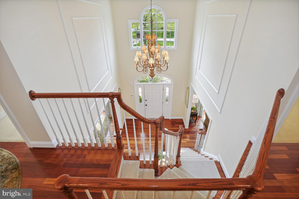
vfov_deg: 70.4
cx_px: 150
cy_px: 100
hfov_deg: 93.3
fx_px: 141
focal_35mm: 17
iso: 100
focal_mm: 17
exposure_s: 1/6
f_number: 8
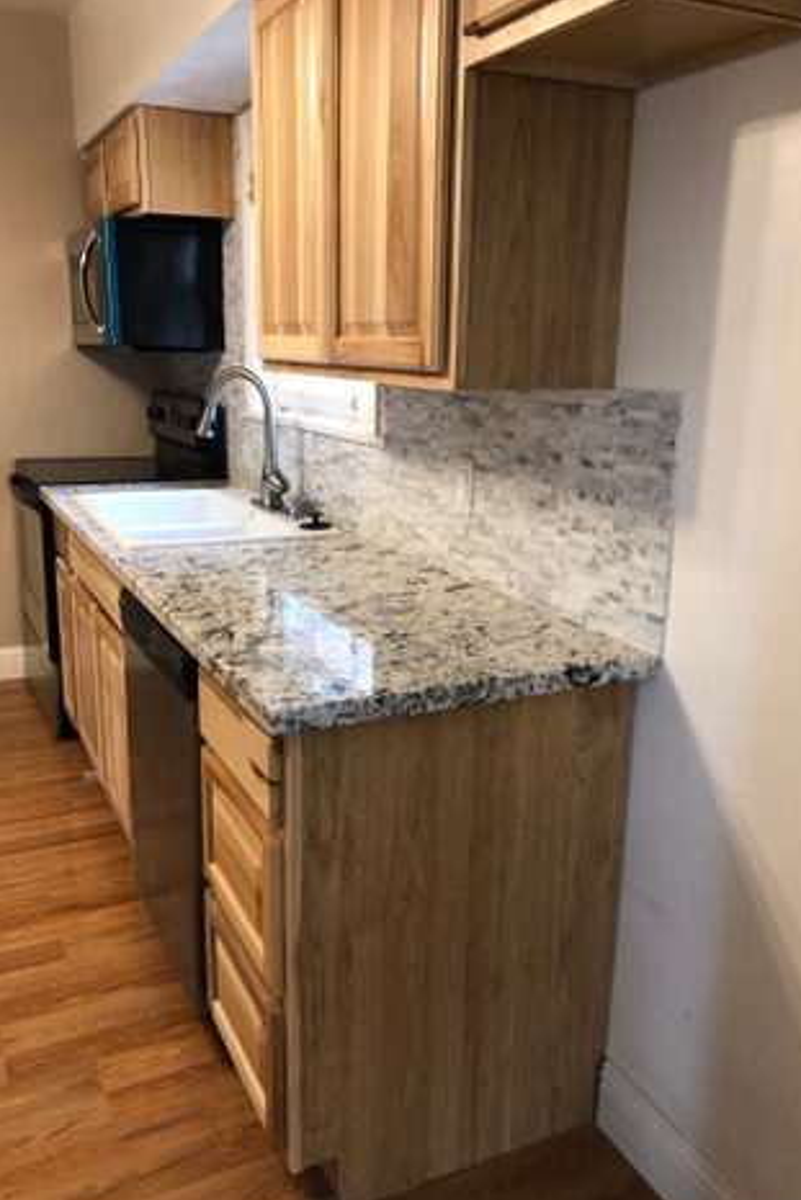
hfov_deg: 43.6
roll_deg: -1.6
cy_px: 613
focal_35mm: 30
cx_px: 376
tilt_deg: -15.9
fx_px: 1000
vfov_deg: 61.9
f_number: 1.8
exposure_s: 1/20
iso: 40
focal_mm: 3.99
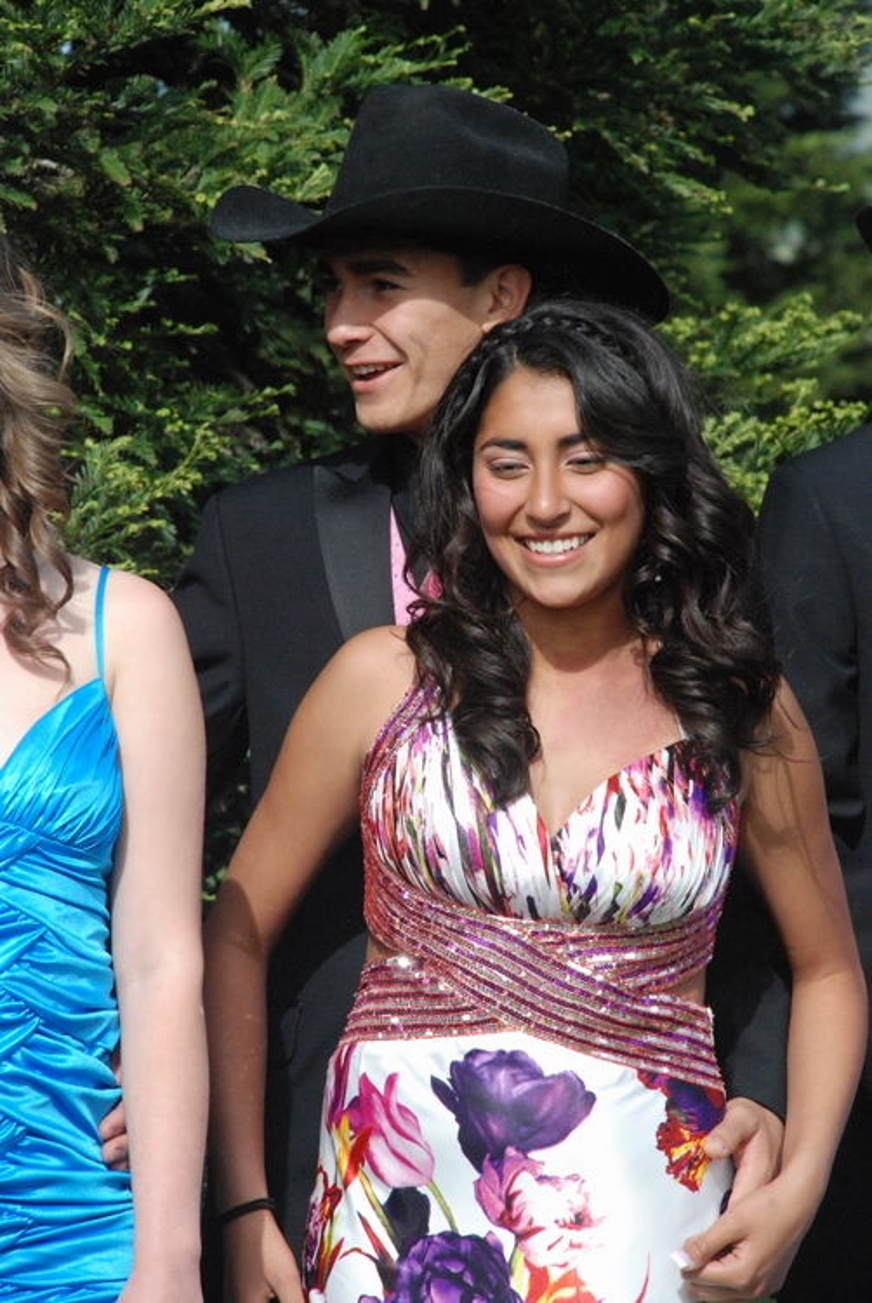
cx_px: 436
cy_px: 652
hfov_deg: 6.8
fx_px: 7337
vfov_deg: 10.1
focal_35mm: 202
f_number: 10
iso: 1600
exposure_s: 1/1600
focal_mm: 135
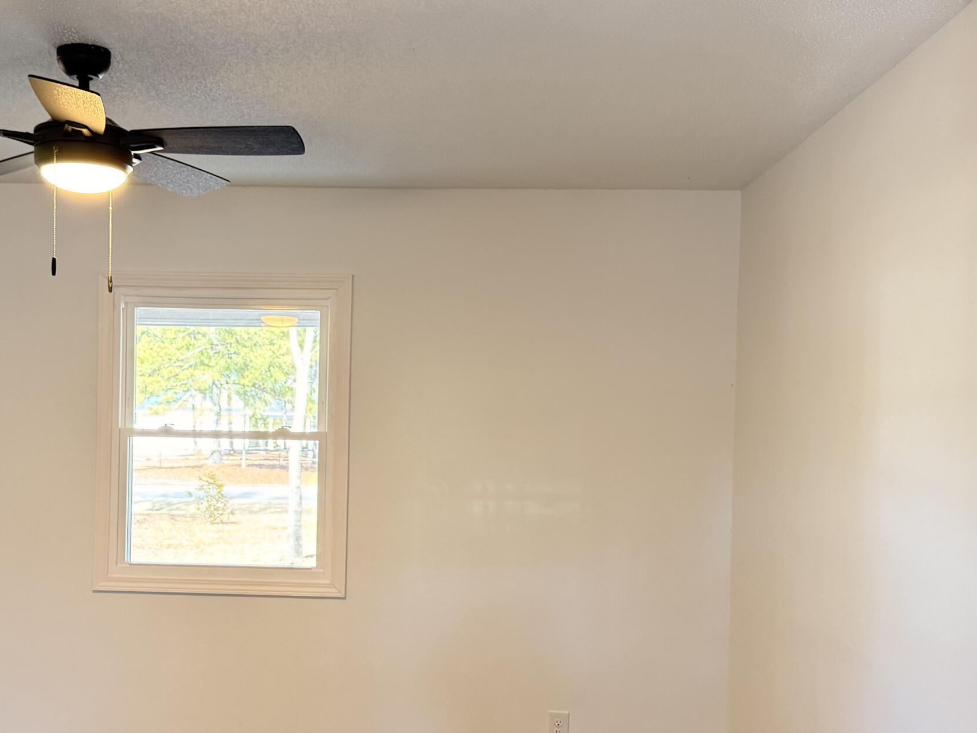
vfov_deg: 33.4
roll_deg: -1.4
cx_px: 360
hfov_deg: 43.5
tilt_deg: -0.2
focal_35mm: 43
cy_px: 461
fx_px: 1214
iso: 250
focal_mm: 6.76
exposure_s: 1/60
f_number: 1.78
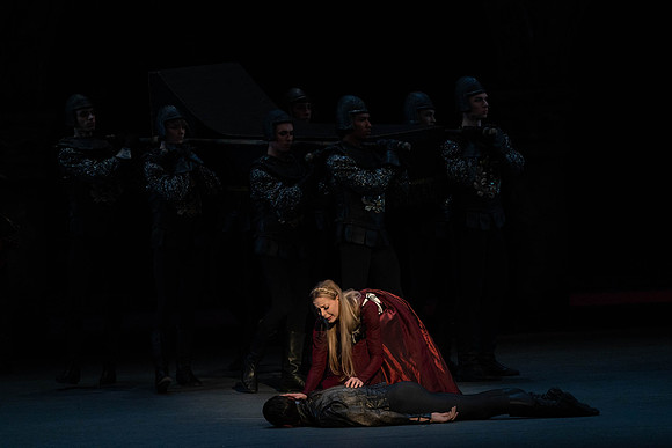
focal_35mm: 336
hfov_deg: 6.1
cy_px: 224
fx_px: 6273
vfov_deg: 4.1
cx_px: 336
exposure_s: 1/320
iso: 5000
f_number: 6.3
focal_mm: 336
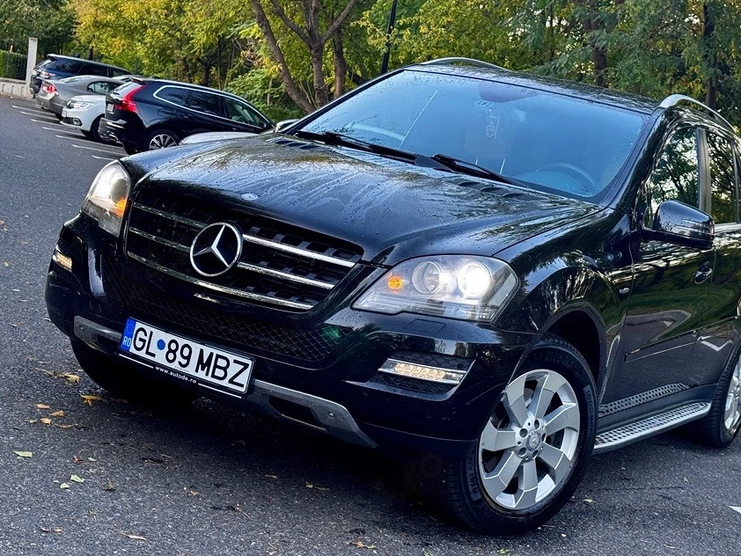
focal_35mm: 57
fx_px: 1221
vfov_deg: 25.7
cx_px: 407
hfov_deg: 33.7
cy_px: 300
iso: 100
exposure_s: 1/89
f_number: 1.78
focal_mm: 6.76
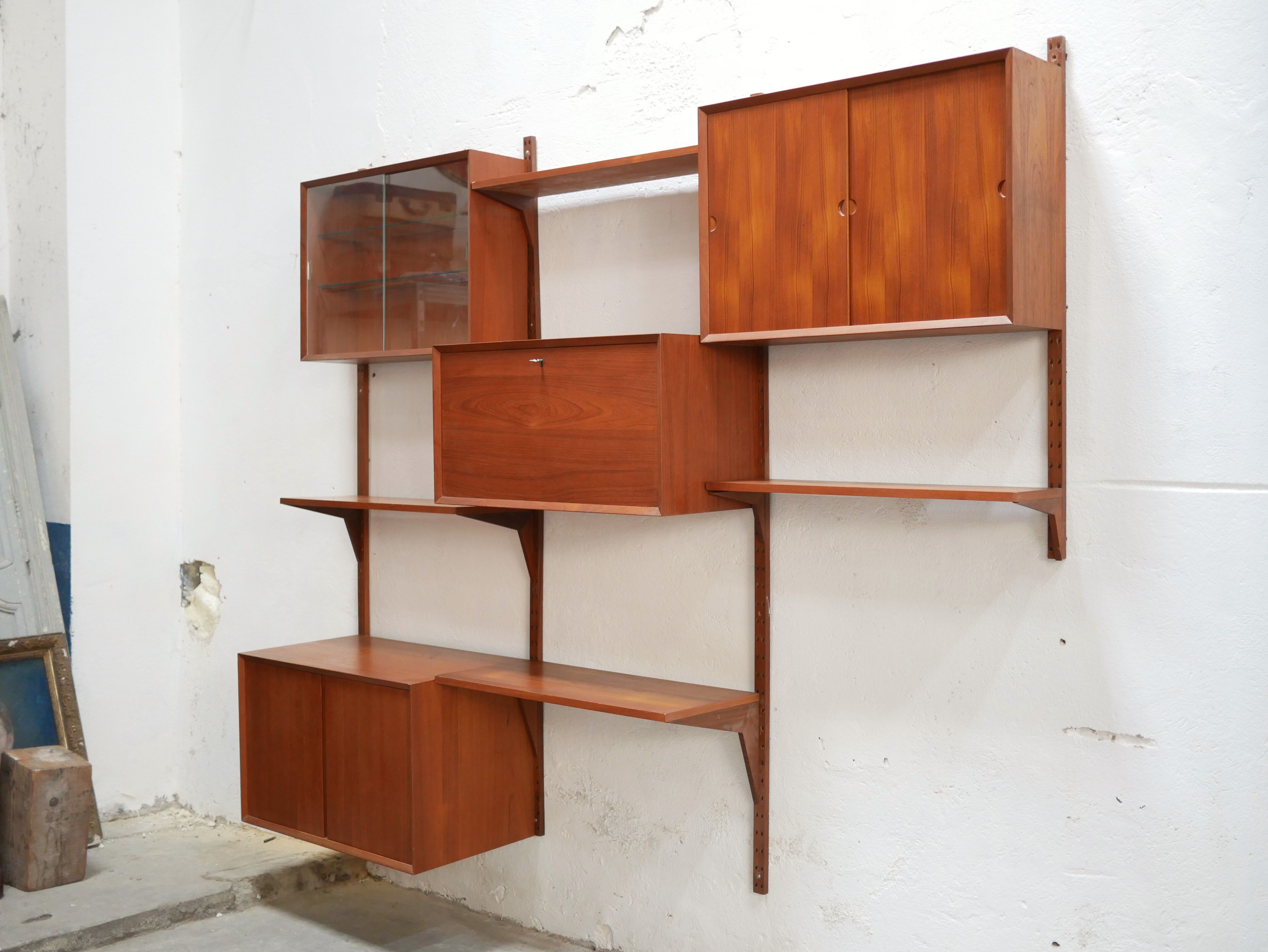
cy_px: 476
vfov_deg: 36.0
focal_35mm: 40
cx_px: 634
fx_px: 1466
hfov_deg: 46.8
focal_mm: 20
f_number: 1.7
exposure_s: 1/60
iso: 1000
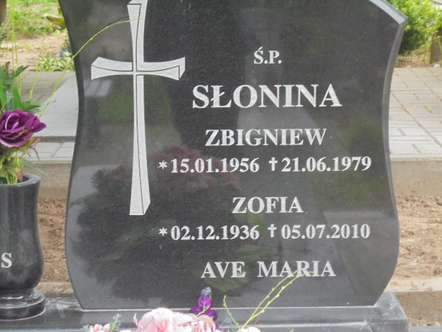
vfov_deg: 15.7
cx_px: 221
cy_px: 166
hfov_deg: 20.9
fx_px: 1200
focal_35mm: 94
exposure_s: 1/30
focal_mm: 16.9
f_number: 4.7
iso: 400
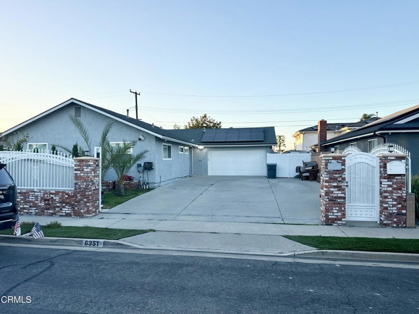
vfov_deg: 56.8
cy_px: 157
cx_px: 210
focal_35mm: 24
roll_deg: +0.0
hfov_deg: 71.6
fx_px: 291
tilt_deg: +1.0
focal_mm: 6.76
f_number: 1.78
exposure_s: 1/1091
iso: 80
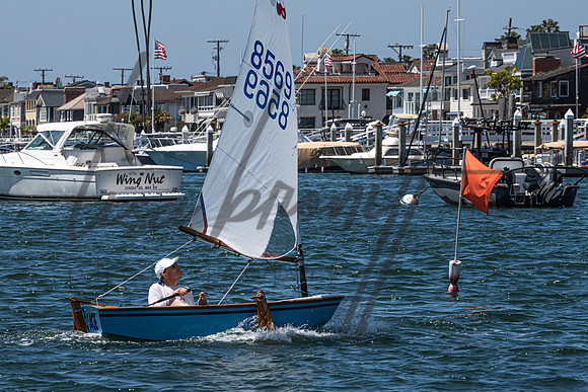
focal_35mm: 275
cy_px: 168
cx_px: 243
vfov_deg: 5.0
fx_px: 4485
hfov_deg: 7.5
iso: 250
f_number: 18
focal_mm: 200
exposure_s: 1/320
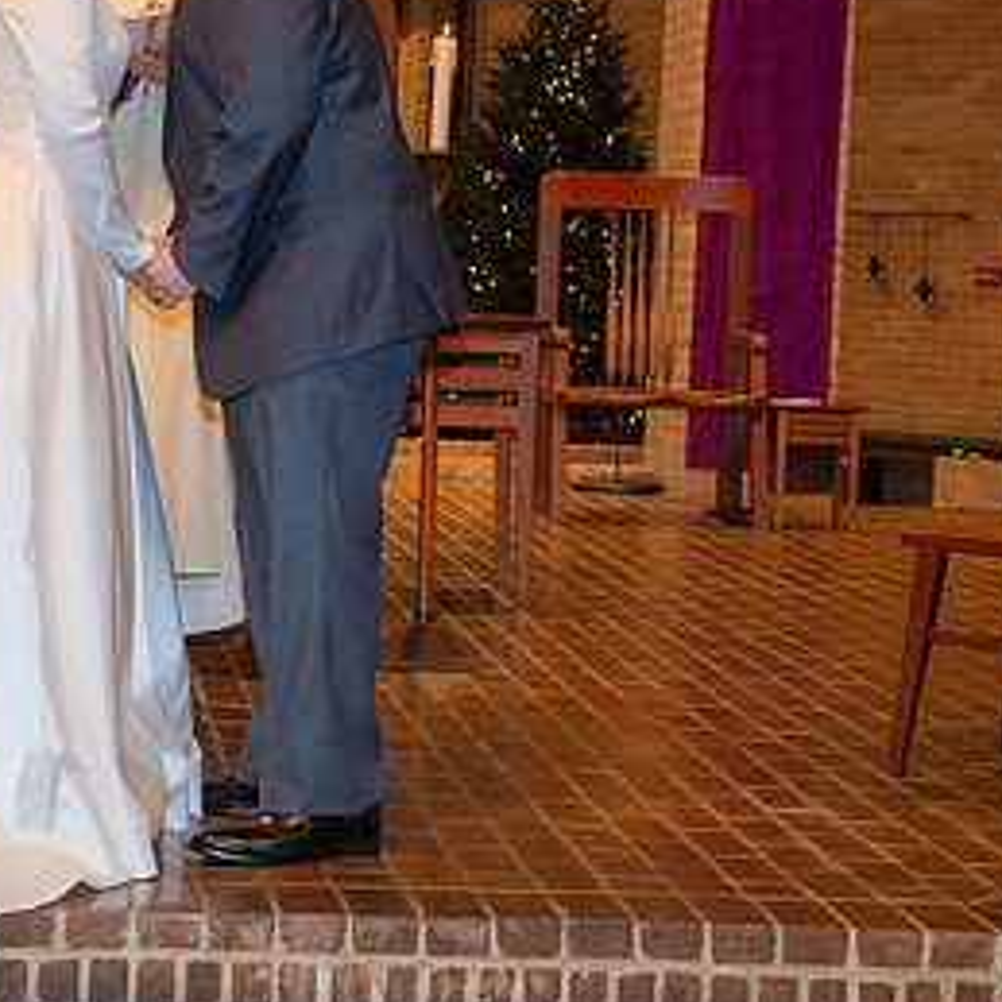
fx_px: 3111
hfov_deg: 18.1
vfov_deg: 18.2
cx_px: 197
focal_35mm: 95
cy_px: 317
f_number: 5.6
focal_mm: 50
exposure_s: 1/125
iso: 1600
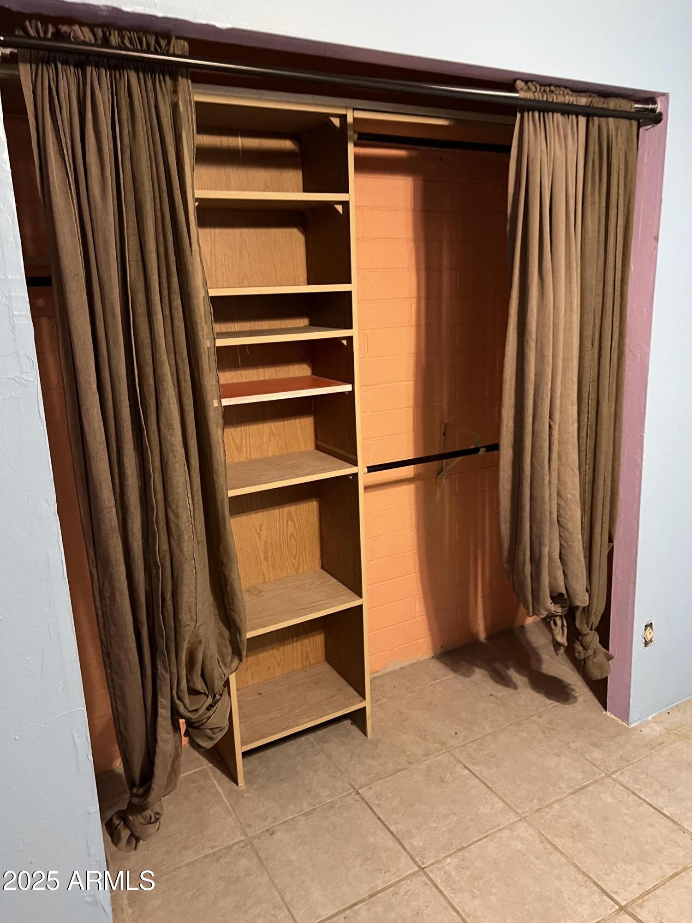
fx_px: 693
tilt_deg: -10.2
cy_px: 462
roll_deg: +1.1
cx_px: 346
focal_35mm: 26
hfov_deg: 53.1
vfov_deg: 67.3
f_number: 1.5
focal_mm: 5.7
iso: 500
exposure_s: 1/40
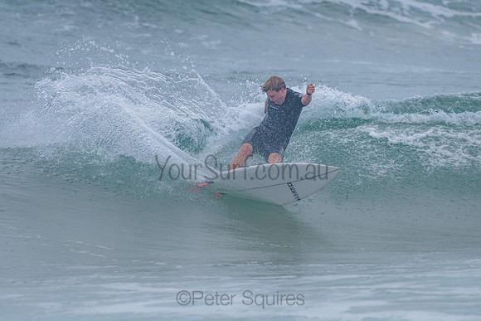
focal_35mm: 613
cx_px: 225
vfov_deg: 2.2
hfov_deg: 3.4
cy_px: 125
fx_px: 8188
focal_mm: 500
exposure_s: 1/2000
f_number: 5.6
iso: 400
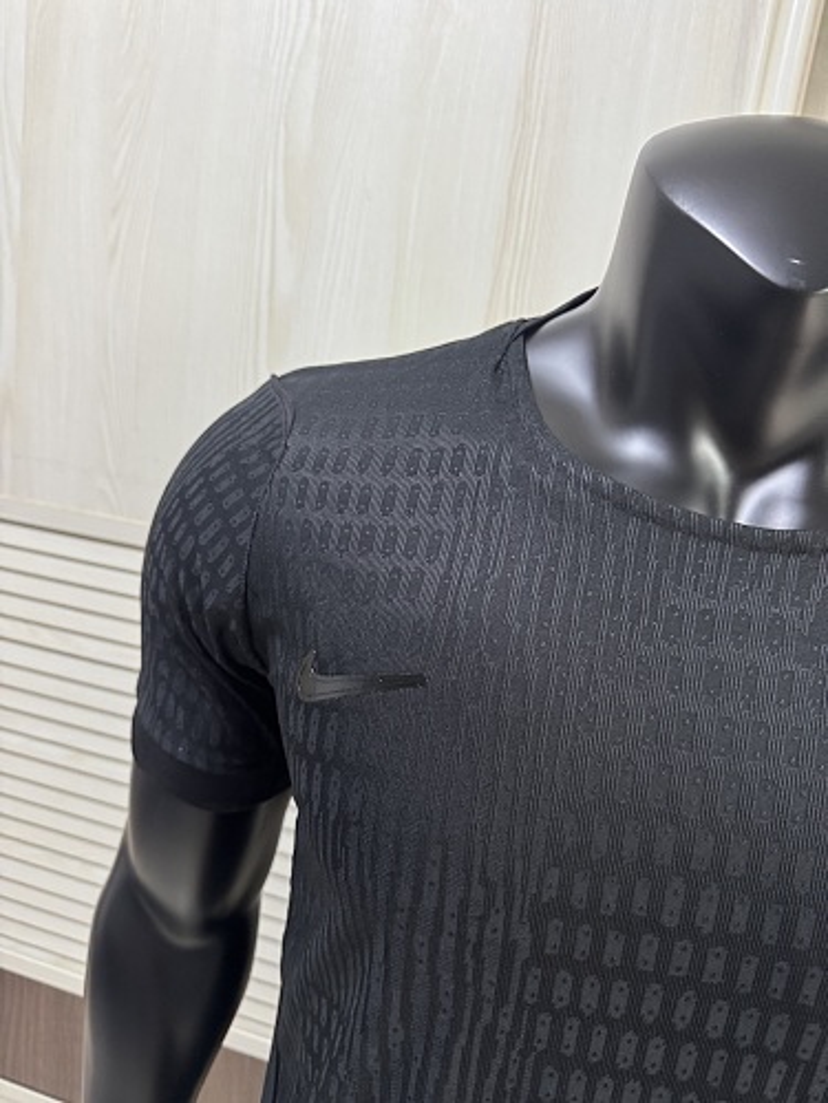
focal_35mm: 24
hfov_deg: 56.8
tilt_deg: -11.3
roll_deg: -7.7
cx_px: 414
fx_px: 765
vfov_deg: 71.6
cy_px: 552
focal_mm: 6.76
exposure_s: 1/60
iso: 250
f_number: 1.78
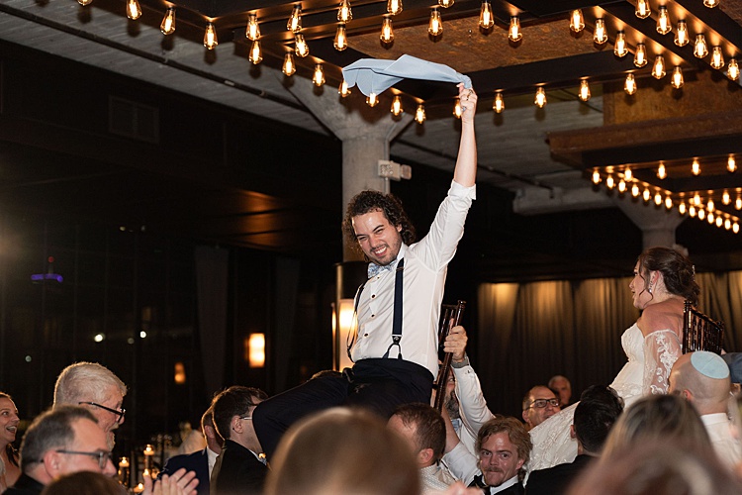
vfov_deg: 23.5
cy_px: 248
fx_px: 1189
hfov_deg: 34.7
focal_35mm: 58
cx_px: 371
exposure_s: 1/250
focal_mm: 55
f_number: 2.2
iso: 400
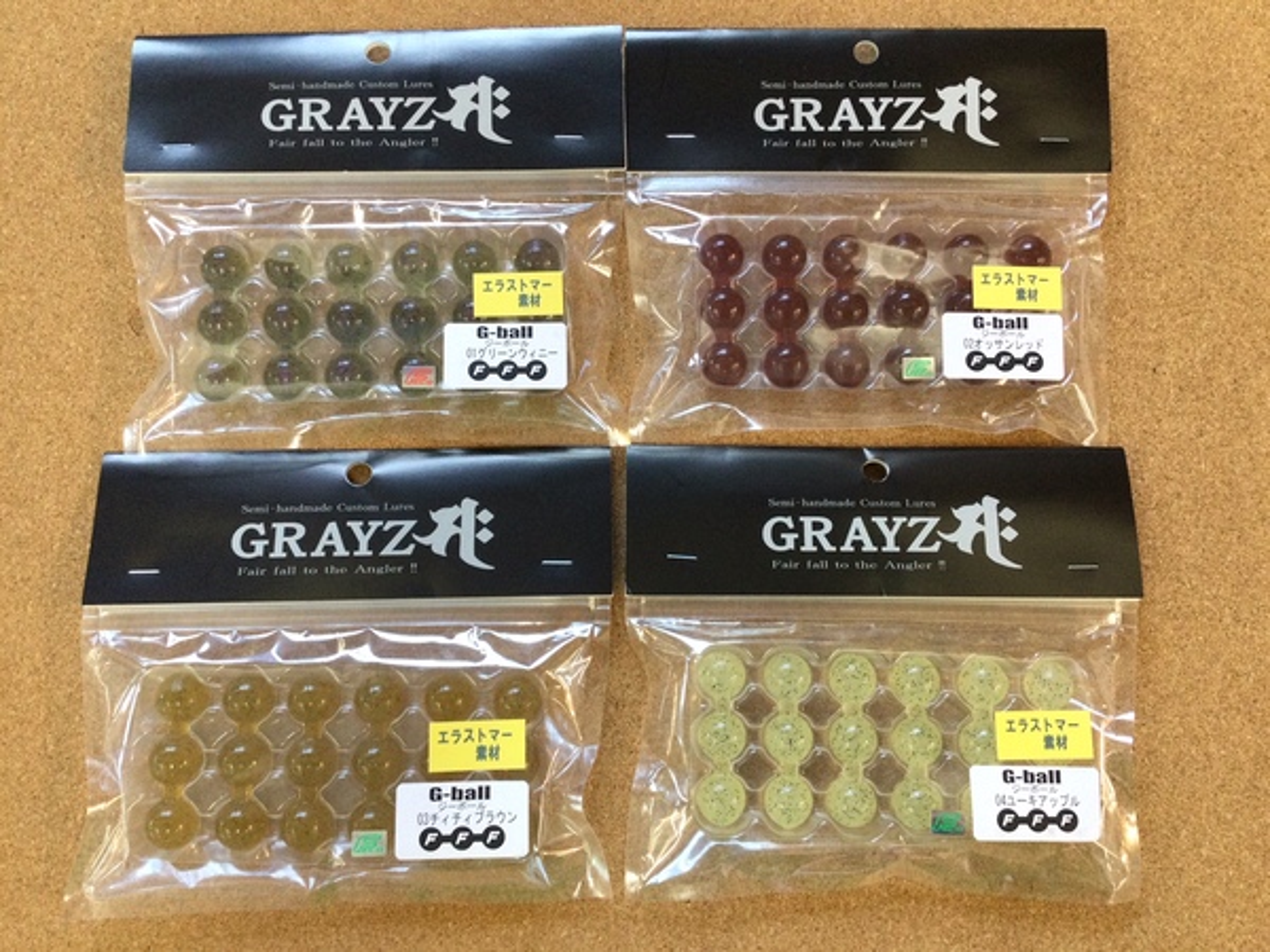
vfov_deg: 45.4
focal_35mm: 31
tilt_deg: -81.7
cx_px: 635
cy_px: 476
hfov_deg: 58.4
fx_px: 1137
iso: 40
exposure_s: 1/30
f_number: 2.4
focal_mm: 3.3
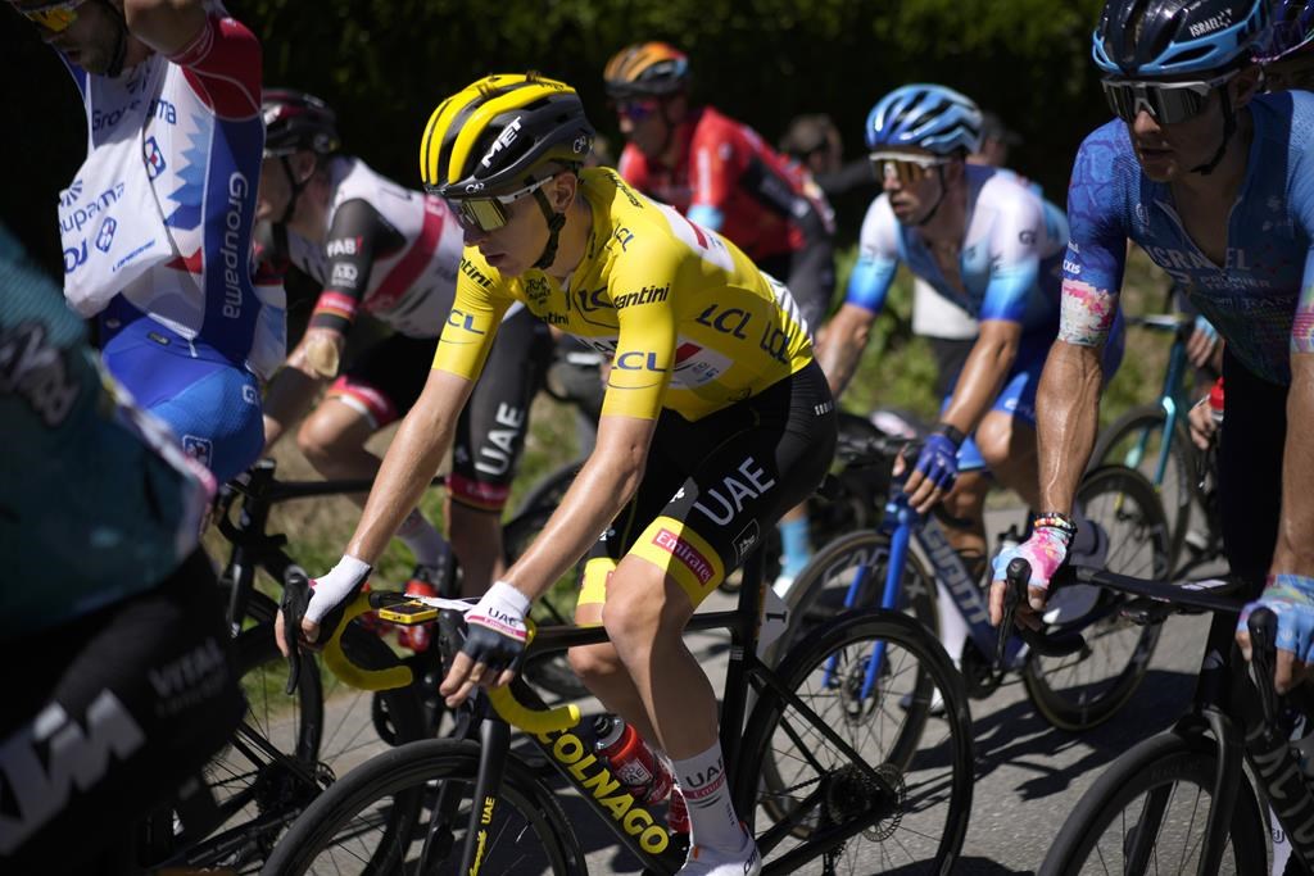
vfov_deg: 24.6
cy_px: 438
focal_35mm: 55
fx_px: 2008
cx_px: 657
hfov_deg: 36.2
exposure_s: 1/8000
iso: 100
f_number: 2
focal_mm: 55
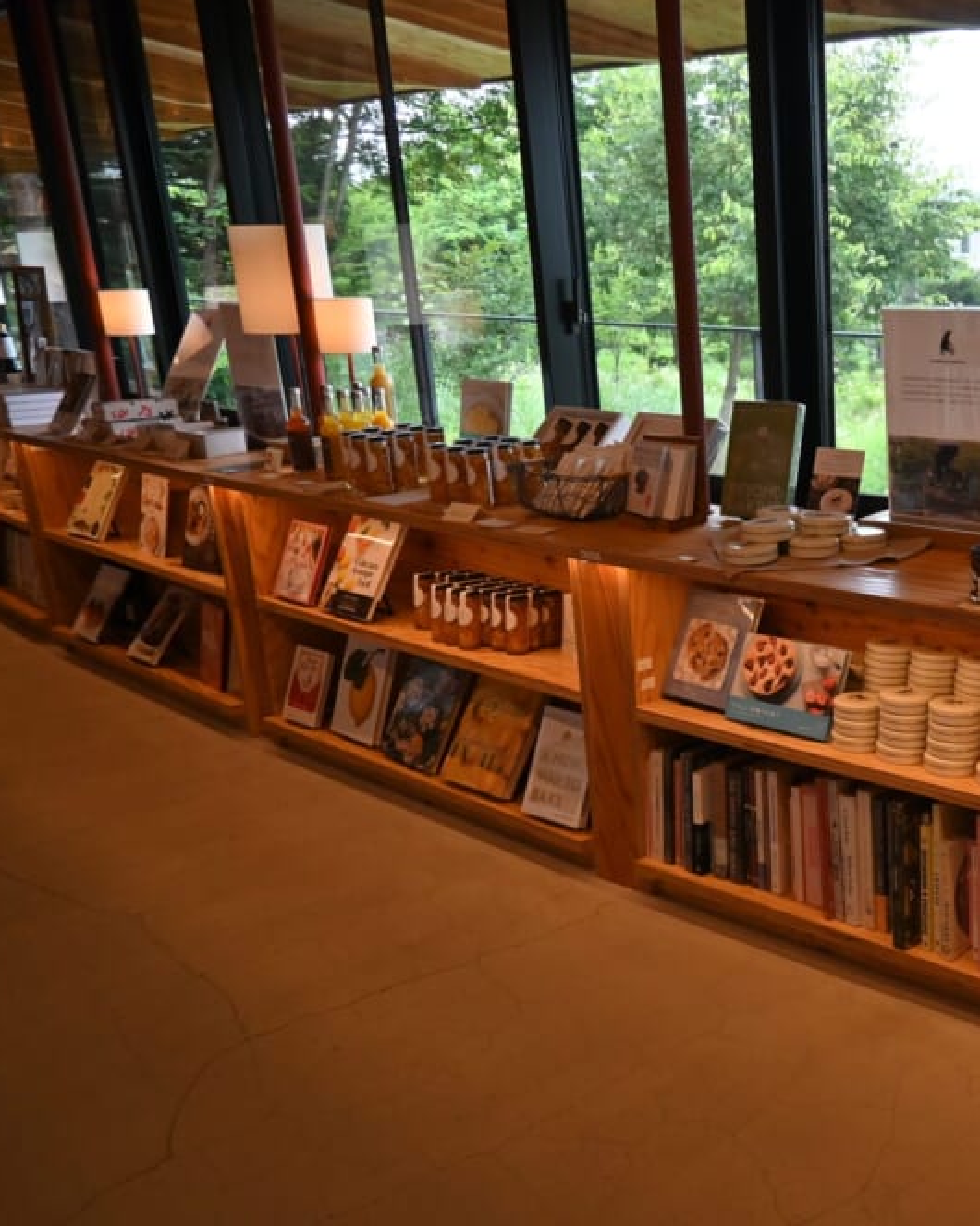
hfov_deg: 39.8
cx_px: 902
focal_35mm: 34
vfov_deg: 52.9
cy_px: 615
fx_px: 1233
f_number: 3.5
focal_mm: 16
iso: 400
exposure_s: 1/200
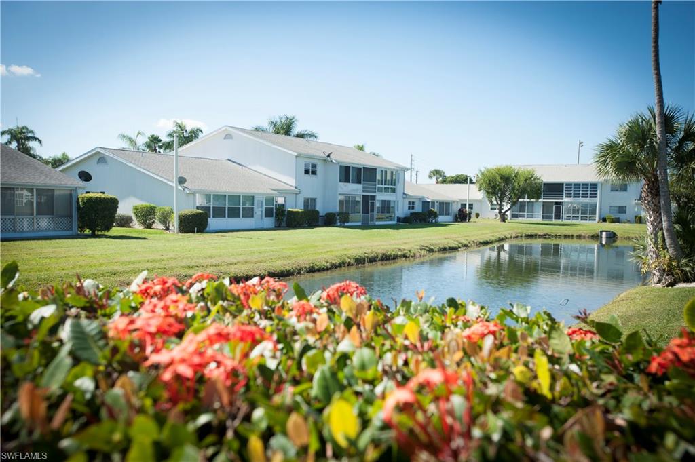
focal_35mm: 35
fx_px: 675
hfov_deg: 54.5
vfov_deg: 37.8
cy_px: 231
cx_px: 348
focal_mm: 35
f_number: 10
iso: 400
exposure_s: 1/400
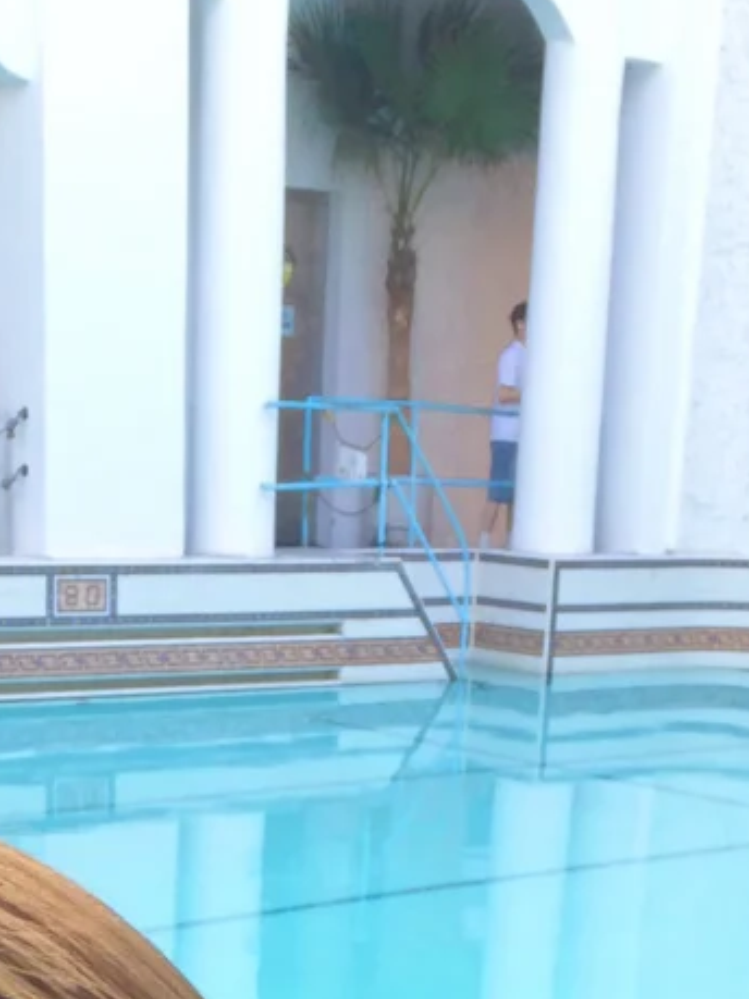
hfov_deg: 16.2
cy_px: 1454
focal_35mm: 91
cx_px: 355
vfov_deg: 19.1
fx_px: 2627
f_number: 2.2
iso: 50
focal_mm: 4.15
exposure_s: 1/100
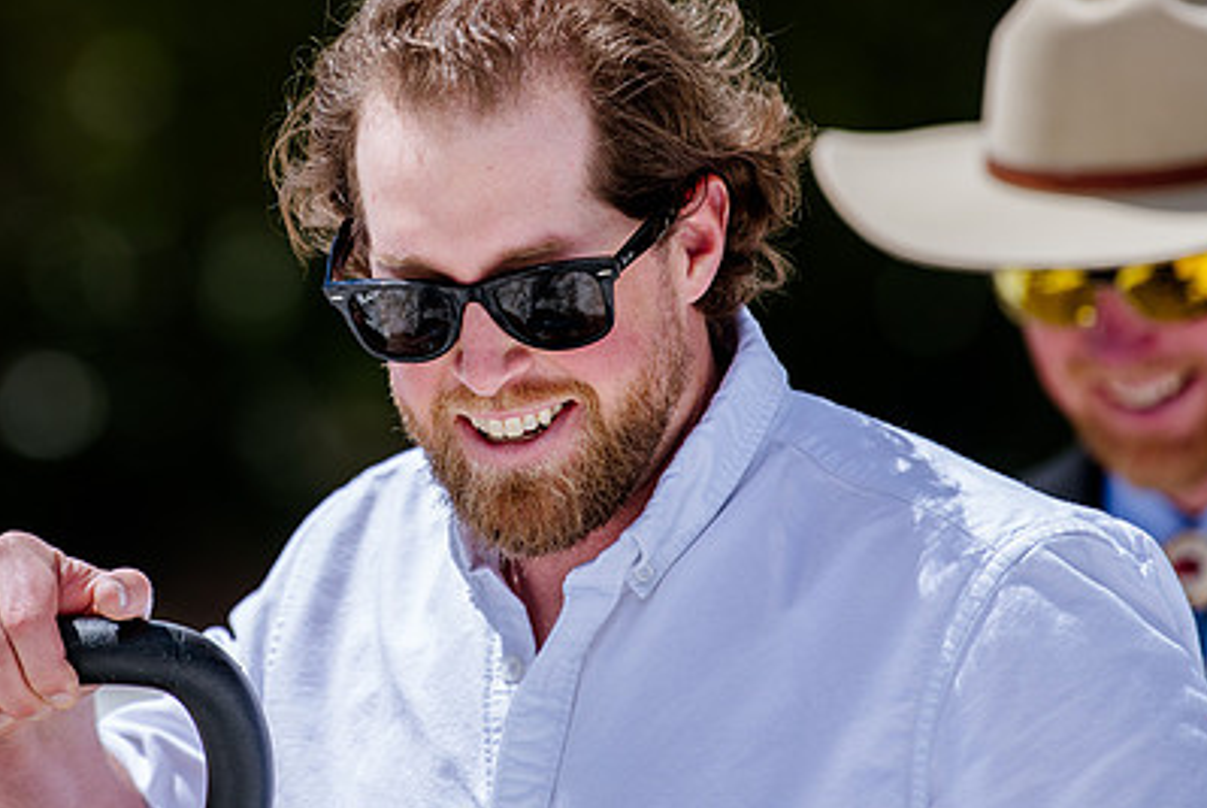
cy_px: 253
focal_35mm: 344
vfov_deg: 4.0
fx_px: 11546
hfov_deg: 6.0
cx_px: 419
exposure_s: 1/3200
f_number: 3.5
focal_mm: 200
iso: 160
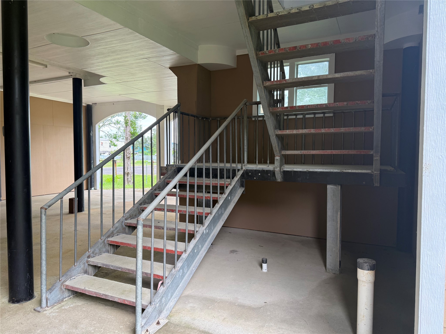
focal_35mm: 24
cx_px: 223
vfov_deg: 56.8
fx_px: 309
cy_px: 167
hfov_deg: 71.6
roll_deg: -0.5
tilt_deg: -2.6
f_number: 1.78
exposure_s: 1/355
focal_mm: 6.76
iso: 100
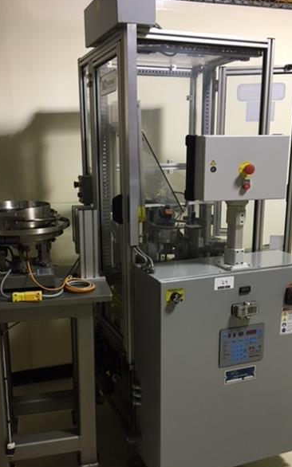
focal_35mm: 35
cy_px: 260
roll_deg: -0.2
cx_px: 136
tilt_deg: -13.0
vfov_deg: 55.2
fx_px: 446
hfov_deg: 36.2
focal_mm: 4.15
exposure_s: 1/30
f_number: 2.2
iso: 100
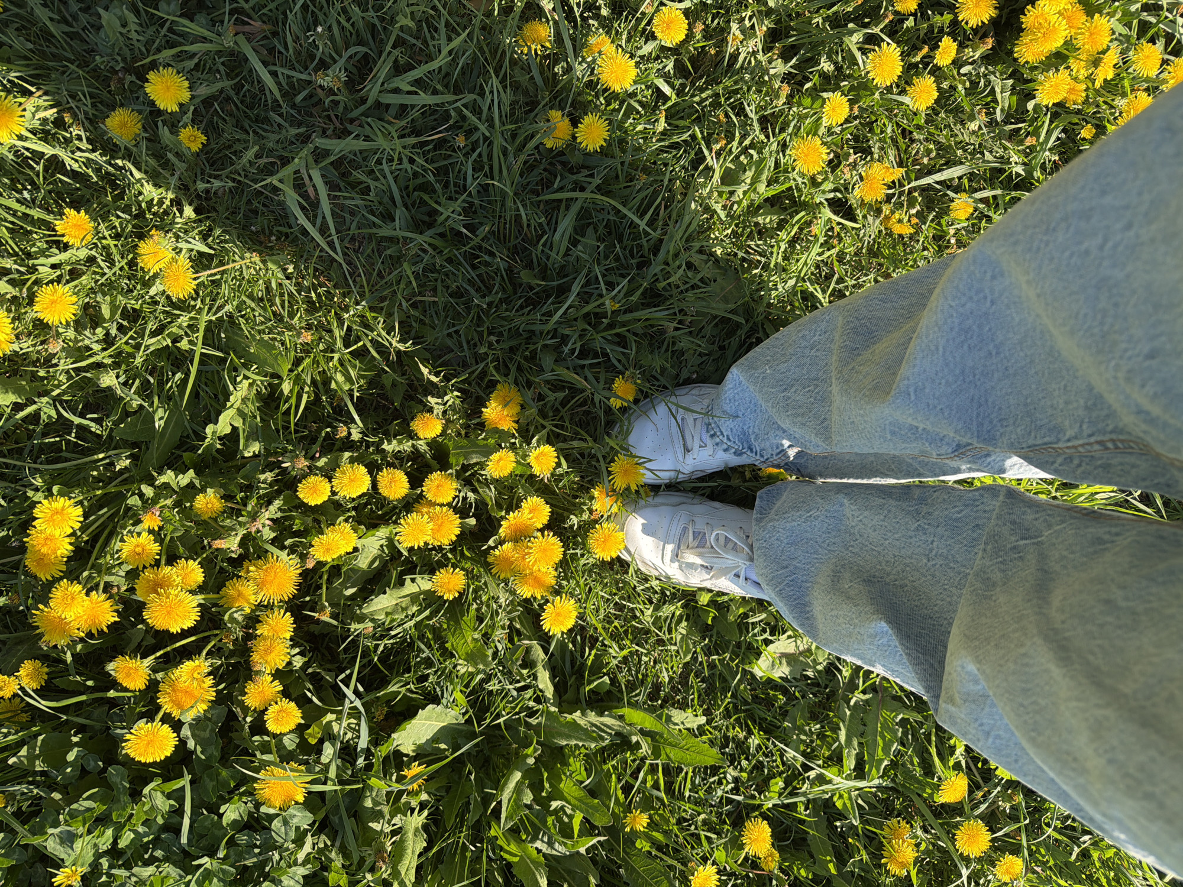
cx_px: 592
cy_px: 444
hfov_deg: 71.6
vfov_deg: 56.8
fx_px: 820
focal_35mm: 24
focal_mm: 6.76
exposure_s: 1/1314
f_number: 1.78
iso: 100
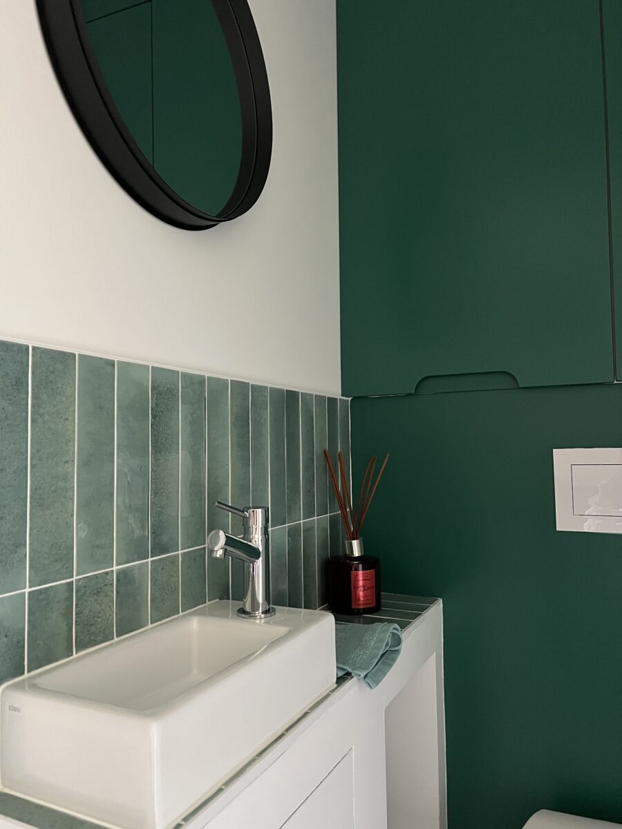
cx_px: 311
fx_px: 623
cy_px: 414
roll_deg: +0.6
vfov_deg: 67.3
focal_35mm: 26
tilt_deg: +2.7
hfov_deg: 53.1
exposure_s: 1/37
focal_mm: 5.7
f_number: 1.5
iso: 640
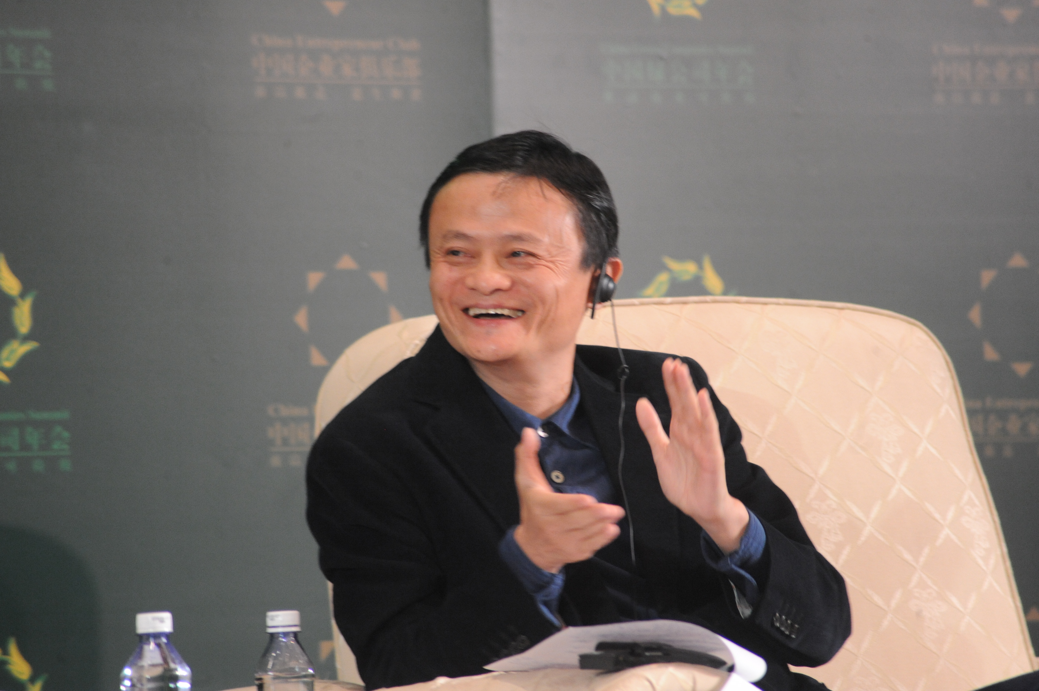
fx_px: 8653
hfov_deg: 6.9
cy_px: 346
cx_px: 520
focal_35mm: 300
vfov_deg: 4.6
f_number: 5.6
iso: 3200
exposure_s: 1/160
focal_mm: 300
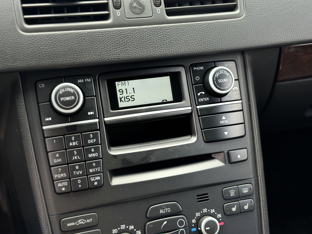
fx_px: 433
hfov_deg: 39.7
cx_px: 156
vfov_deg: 30.3
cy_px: 117
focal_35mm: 48
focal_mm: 6.76
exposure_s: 1/360
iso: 64
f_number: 1.78
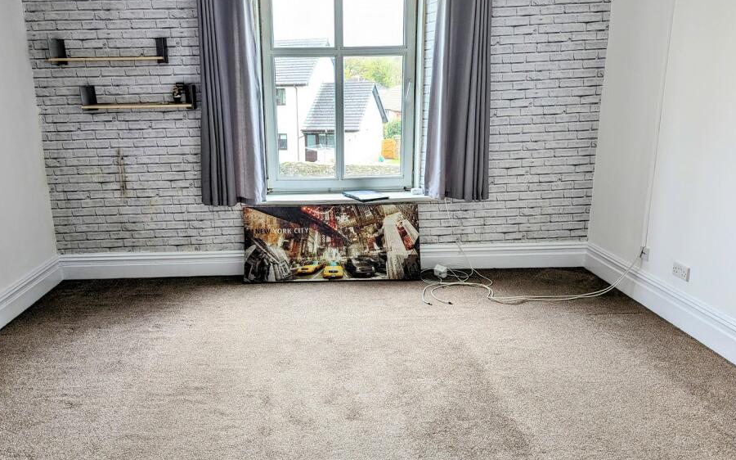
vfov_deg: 43.1
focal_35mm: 29
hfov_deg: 64.4
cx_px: 320
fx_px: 582
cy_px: 241
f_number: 1.85
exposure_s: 1/90
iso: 47
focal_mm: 6.81
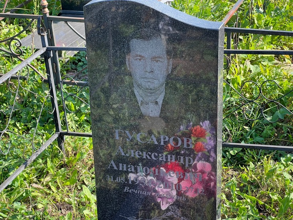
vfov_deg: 19.1
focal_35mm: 77
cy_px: 110
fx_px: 652
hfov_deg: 25.3
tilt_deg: -24.8
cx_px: 146
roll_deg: +3.3
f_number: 2.8
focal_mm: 9
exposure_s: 1/113
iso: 32
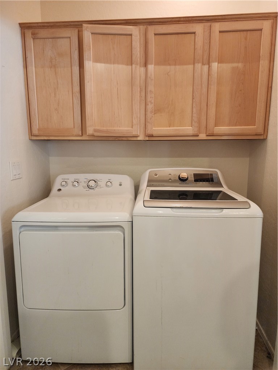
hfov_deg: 58.9
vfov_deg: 73.9
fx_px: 246
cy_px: 185
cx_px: 139
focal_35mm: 23
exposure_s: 1/120
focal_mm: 6.4
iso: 500
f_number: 1.8
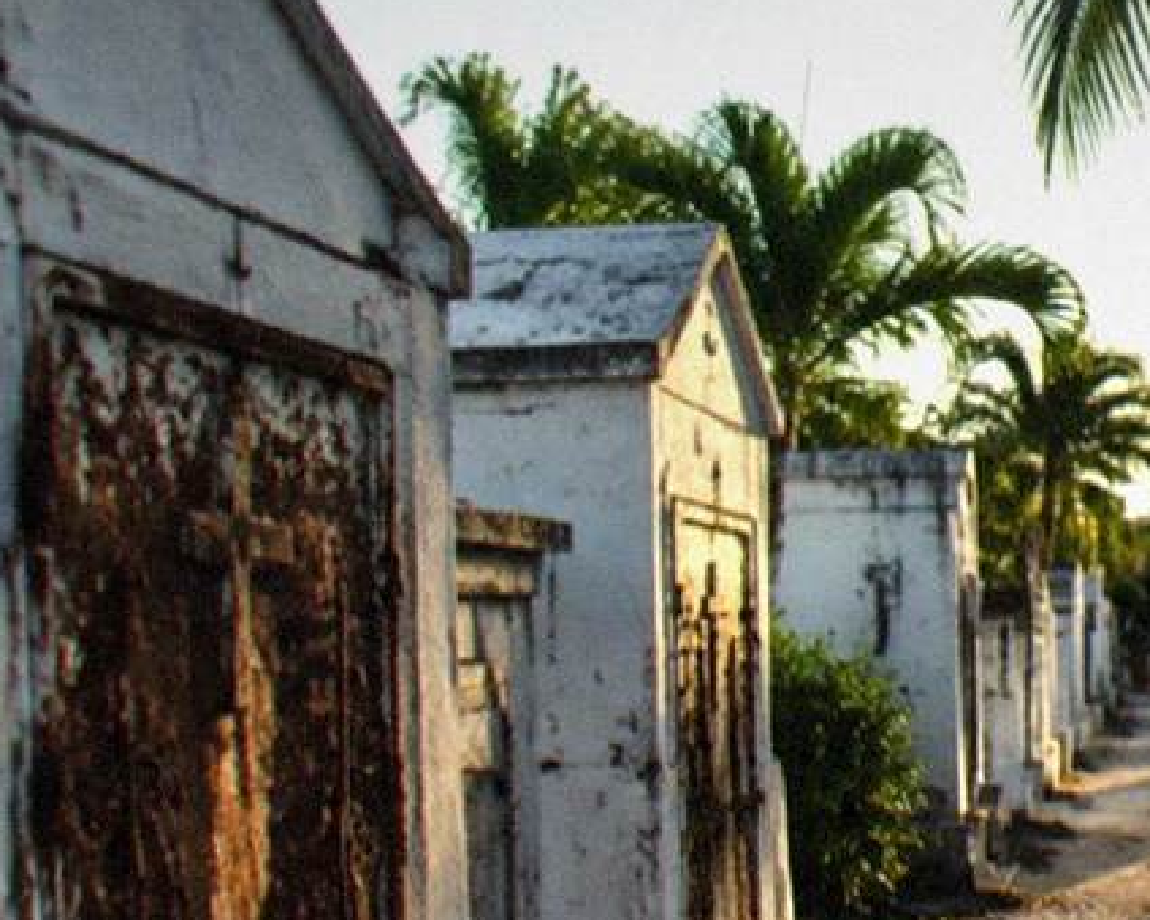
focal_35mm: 155
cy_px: 844
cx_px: 1096
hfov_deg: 12.3
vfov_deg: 9.9
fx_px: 5274
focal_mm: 70
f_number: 4.5
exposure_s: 1/1250
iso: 640
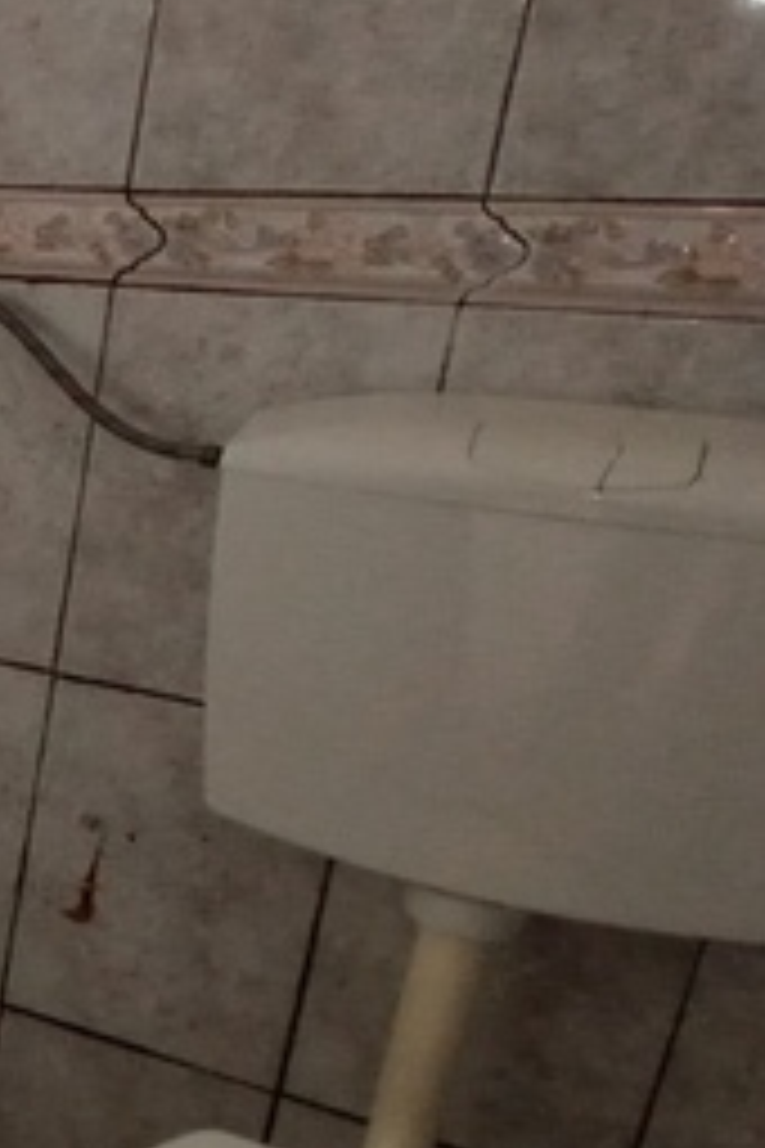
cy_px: 657
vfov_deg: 40.3
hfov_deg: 17.9
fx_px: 1562
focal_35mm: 49
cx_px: -801
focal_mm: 1.65
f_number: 2.2
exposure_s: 1/25
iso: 485
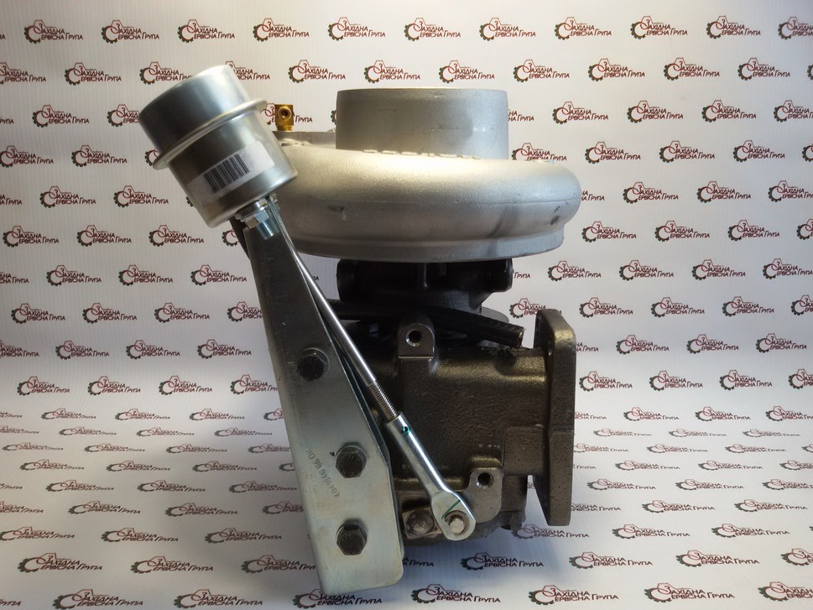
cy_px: 308
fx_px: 752
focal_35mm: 32
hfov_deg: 56.8
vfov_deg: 44.2
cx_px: 418
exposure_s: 1/50
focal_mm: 2.93
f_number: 2.4
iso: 40
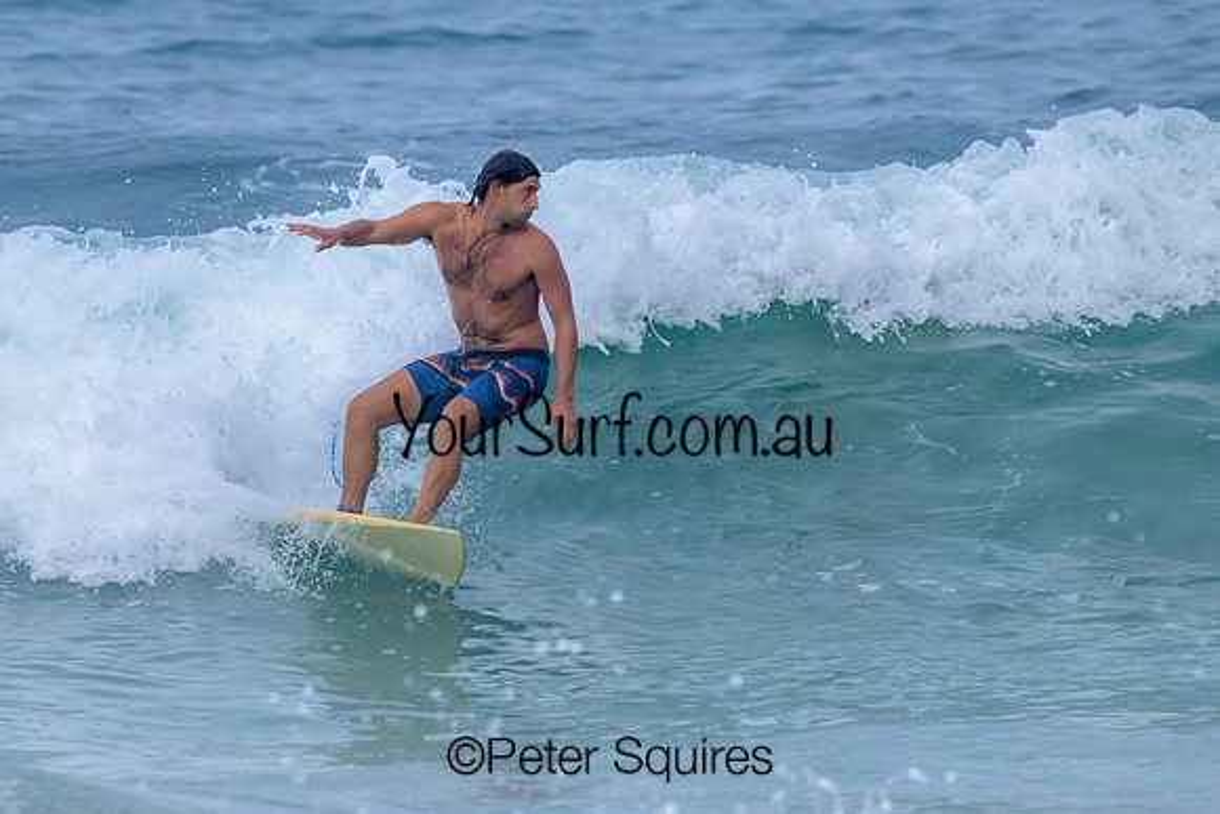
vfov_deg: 1.4
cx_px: 552
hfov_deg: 2.1
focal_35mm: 978
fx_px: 33140
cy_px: 288
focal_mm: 700
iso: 1600
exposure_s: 1/1600
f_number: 11
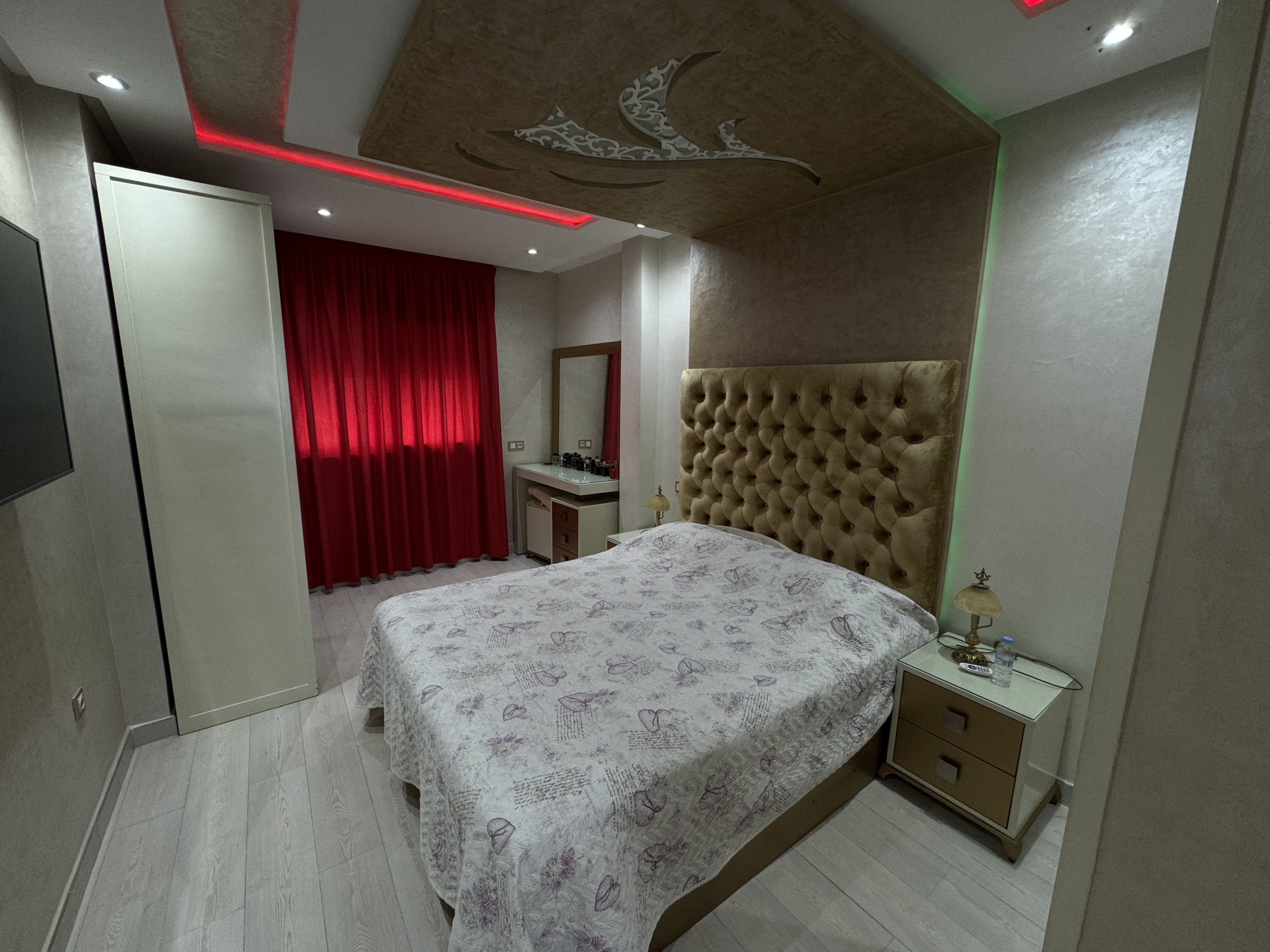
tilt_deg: -10.2
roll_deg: -0.8
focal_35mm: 14
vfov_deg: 85.7
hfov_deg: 102.1
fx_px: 514
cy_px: 476
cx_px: 635
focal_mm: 2.22
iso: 125
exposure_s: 1/100
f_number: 2.2
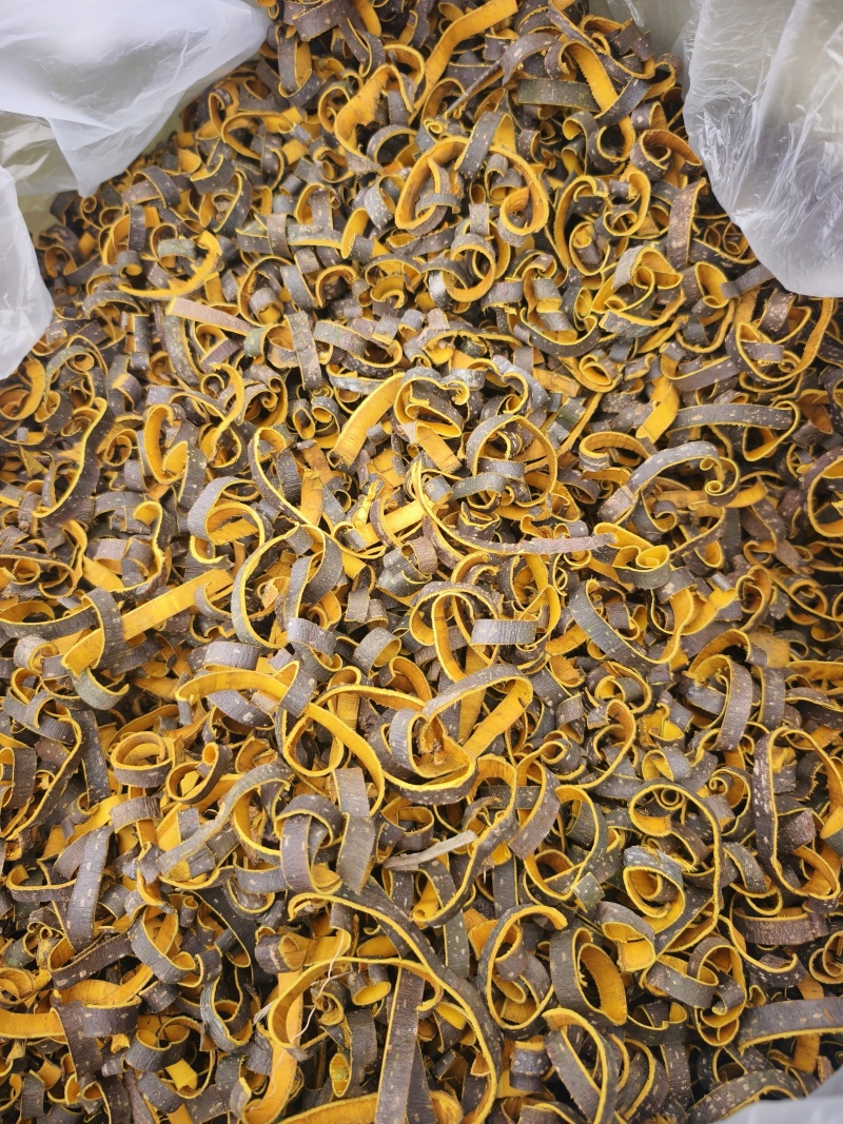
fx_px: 747
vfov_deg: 73.9
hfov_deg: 58.9
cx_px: 422
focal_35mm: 23
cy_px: 562
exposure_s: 1/100
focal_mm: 5.6
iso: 164
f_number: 1.57
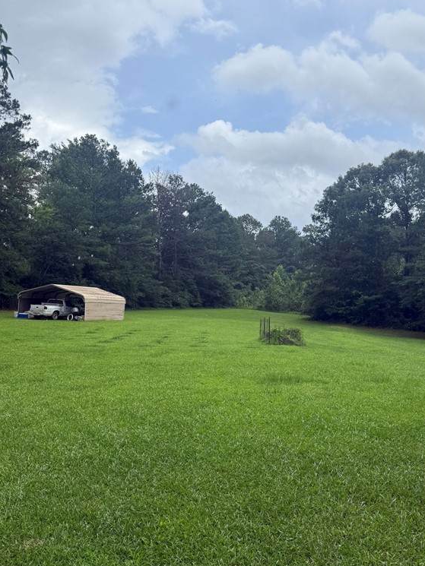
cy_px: 316
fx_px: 540
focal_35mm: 33
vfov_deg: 55.2
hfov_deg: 42.8
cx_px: 253
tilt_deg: -3.9
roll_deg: -0.8
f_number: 1.78
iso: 80
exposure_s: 1/2907
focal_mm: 6.76
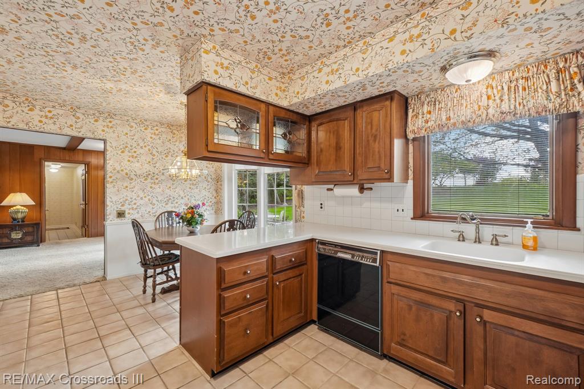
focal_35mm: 15
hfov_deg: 100.4
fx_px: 243
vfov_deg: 77.3
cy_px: 194
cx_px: 292
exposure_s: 1/15
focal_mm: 10
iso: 400
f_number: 8
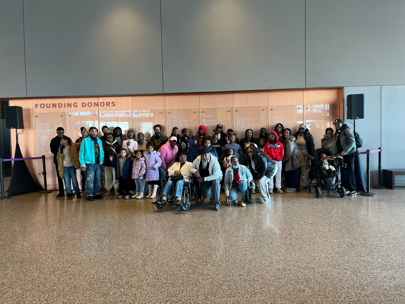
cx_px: 202
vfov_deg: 53.1
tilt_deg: -2.2
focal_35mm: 26
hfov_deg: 67.3
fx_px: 304
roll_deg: +1.3
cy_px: 152
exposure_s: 1/60
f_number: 1.6
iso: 125
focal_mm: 5.1
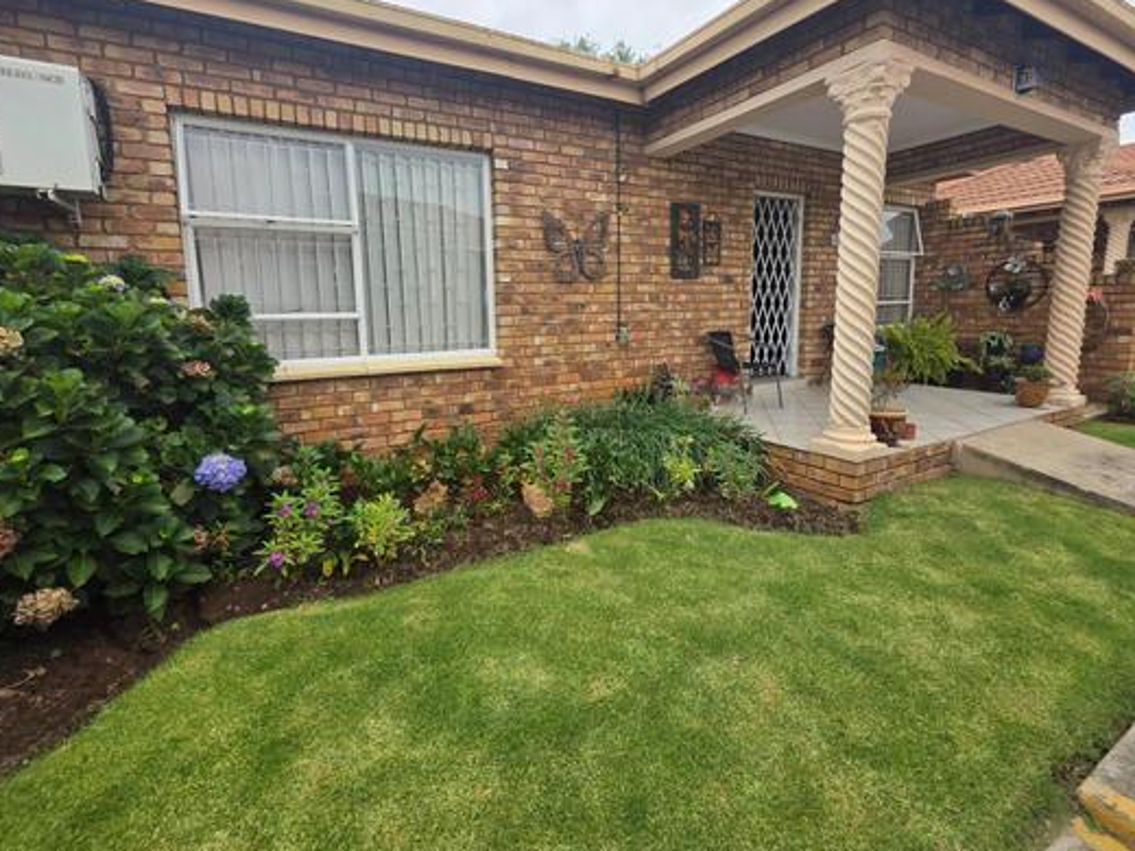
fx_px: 492
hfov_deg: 98.2
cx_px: 570
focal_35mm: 15
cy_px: 380
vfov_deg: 81.5
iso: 40
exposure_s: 1/978
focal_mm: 2.2
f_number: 1.9
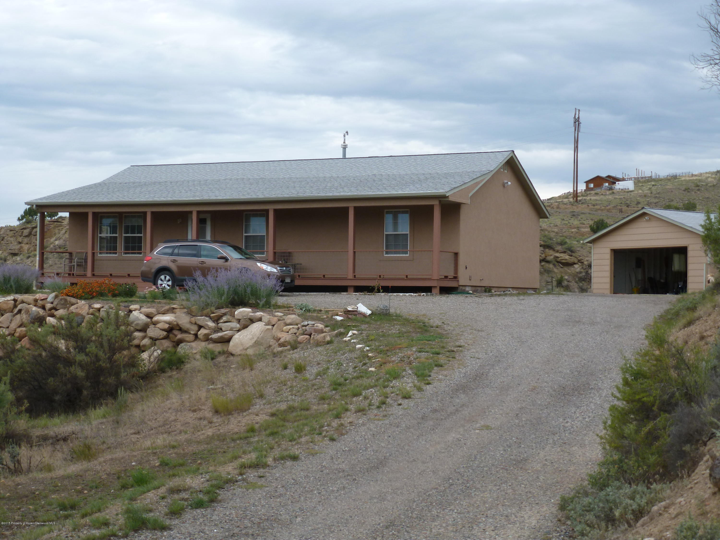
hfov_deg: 33.8
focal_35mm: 57
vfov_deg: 25.7
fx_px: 1186
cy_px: 270
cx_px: 360
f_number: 4.4
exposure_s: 1/500
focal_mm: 10.1
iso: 125
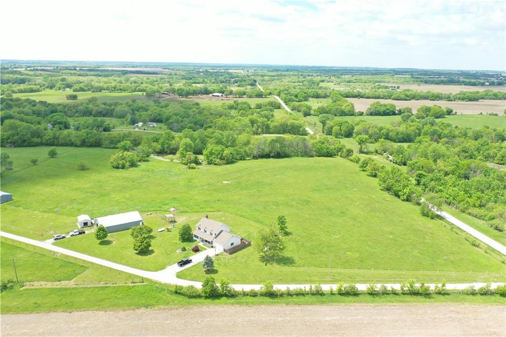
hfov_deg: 65.5
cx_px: 253
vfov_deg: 46.4
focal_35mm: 28
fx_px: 393
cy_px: 168
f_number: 3.2
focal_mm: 10.26
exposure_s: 1/40
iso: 100
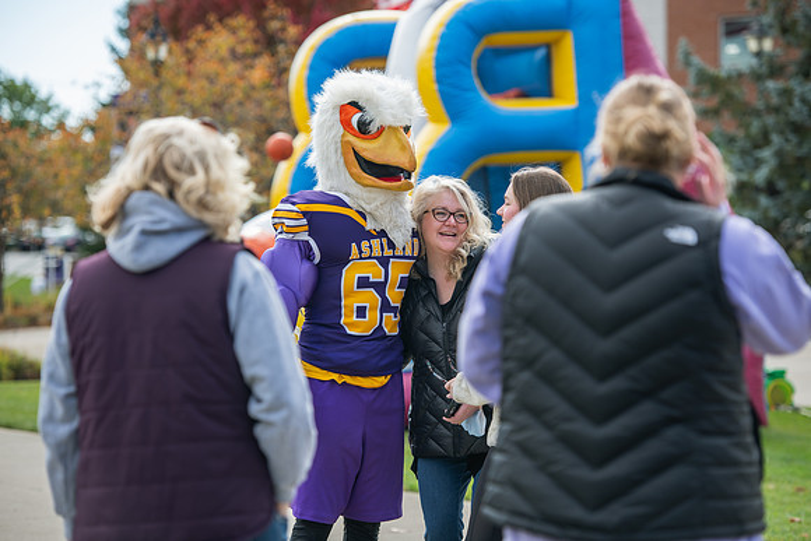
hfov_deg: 16.4
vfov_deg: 11.0
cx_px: 406
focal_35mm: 125
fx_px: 2816
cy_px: 270
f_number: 3.5
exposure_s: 1/400
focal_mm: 125
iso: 100
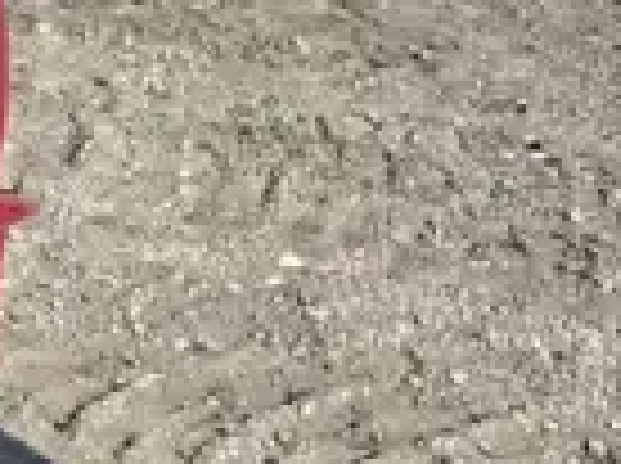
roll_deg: +2.0
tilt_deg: -19.6
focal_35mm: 121
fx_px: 2167
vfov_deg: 12.2
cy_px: 351
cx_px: -572
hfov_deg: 14.1
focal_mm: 5.1
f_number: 1.6
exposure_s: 1/3559
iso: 32
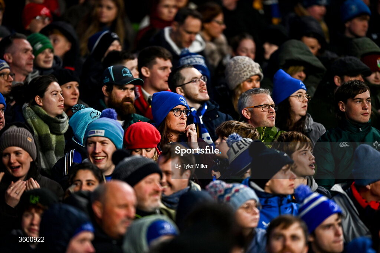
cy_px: 126
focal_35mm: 400
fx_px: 4223
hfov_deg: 5.2
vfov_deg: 3.4
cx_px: 190
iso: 800
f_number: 2.8
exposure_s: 1/640
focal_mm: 400
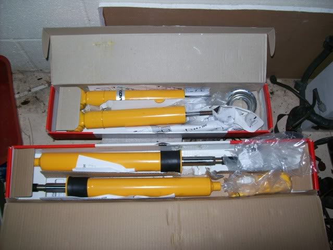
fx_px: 346
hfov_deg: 51.4
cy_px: 125
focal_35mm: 36
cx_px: 166
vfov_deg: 39.6
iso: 80
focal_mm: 6
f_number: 2.7
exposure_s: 1/64
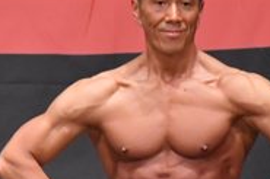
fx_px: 7059
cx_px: 212
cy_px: 269
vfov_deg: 1.5
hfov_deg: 2.2
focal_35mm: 942
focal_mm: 150
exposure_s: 1/400
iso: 8000
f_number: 5.6
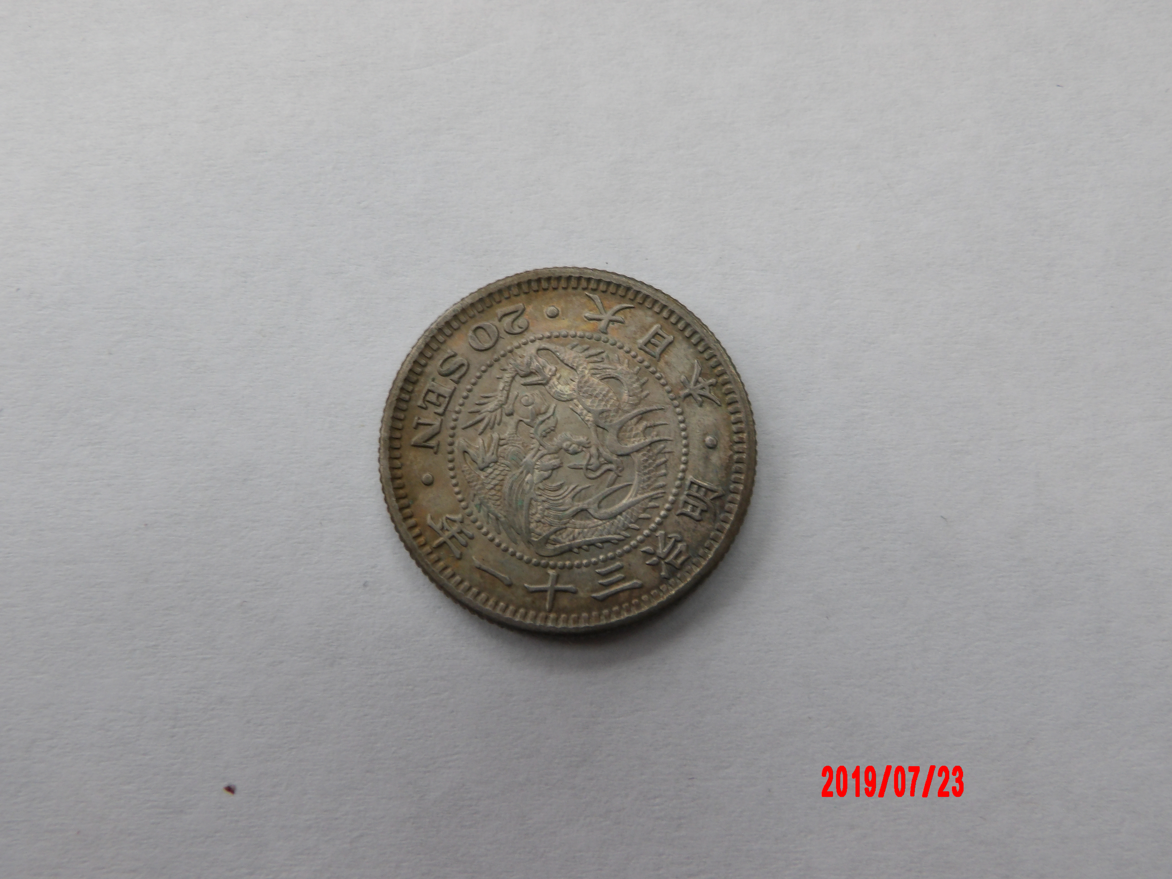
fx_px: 1151
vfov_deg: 41.8
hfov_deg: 54.0
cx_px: 586
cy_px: 440
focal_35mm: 34
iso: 132
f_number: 4.5
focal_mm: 6.2
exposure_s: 1/30
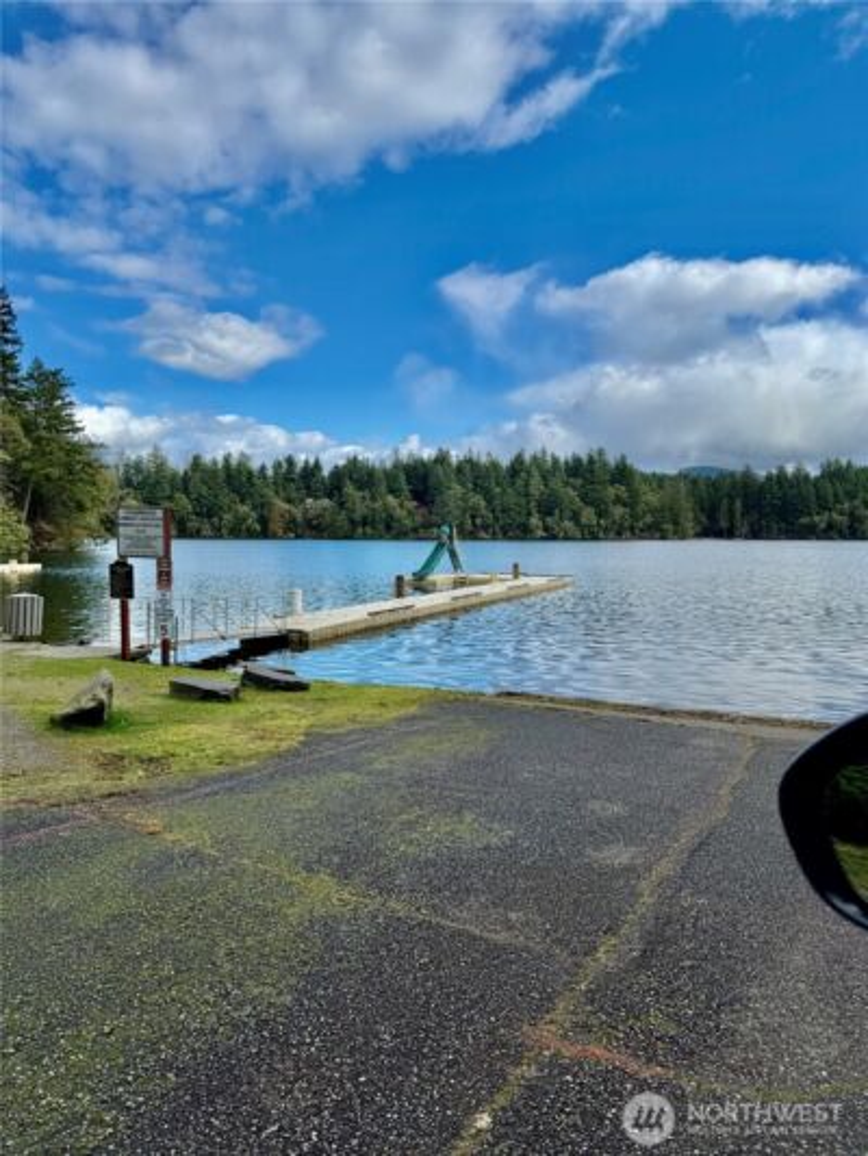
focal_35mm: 24
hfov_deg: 56.8
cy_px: 578
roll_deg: +0.7
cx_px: 434
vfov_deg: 71.6
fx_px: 802
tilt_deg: -3.5
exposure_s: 1/3953
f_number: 1.78
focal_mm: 6.76
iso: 80
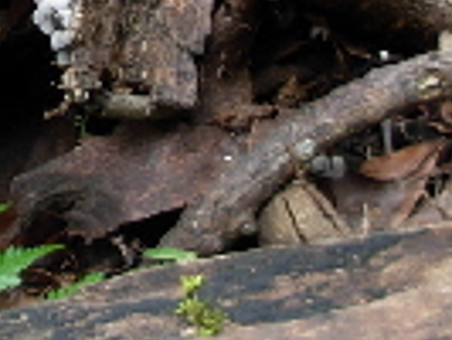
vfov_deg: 10.6
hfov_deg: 13.6
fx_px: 1790
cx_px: -218
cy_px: -129
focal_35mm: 137
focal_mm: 6.3
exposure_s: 1/21.9
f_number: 2.9
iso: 79
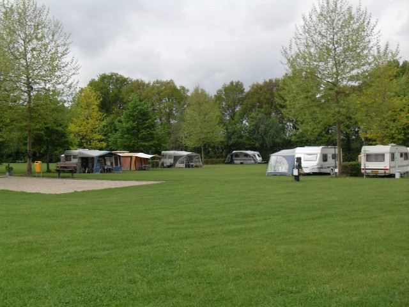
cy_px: 154
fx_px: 437
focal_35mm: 37
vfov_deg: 38.7
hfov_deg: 50.1
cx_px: 204
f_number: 8.9
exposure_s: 1/60
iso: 80
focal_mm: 6.3
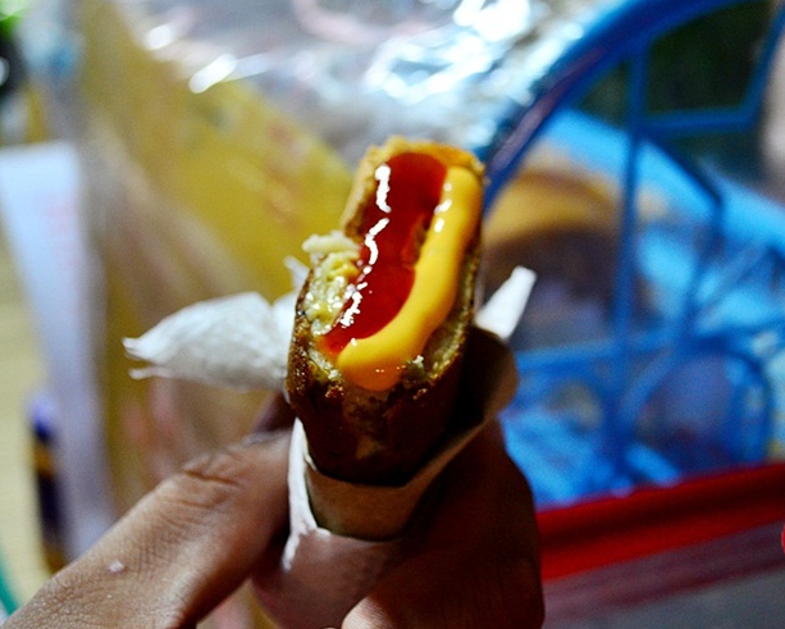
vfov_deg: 27.6
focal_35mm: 55
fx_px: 1278
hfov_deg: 34.1
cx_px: 444
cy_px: 316
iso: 1250
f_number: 4.8
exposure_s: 1/25
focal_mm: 32
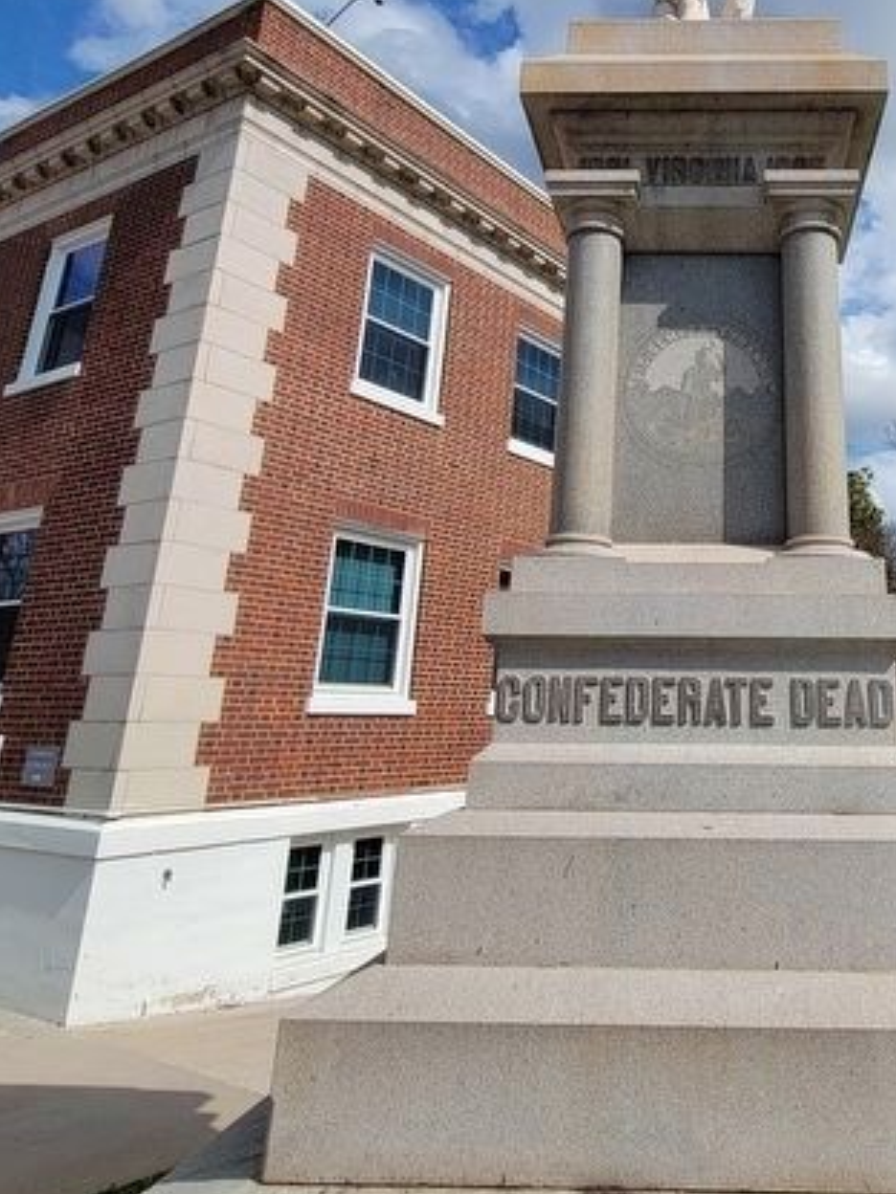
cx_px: 715
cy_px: 396
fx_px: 863
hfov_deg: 51.5
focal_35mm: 25
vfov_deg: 67.4
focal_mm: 2.2
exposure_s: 1/3618
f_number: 2.2
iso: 50
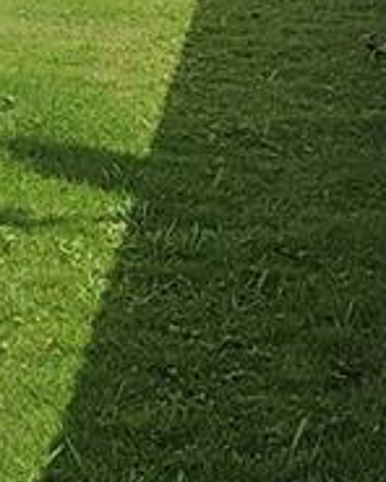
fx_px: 2085
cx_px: -310
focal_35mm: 146
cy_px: -552
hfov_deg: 10.0
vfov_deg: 11.6
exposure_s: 1/1314
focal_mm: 6.3
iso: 10
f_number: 1.7
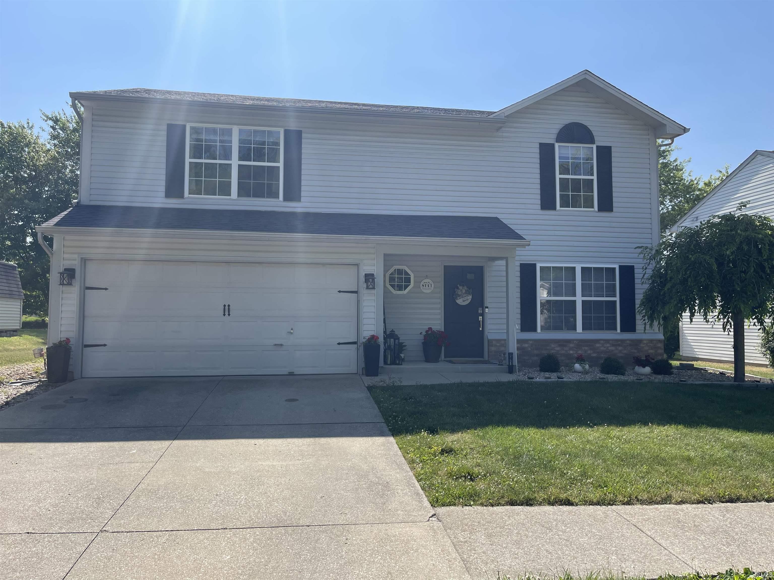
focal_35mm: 26
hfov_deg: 67.3
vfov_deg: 53.1
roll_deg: -0.3
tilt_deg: +3.1
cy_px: 290
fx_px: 581
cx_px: 387
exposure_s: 1/2488
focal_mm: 5.1
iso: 32
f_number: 1.6
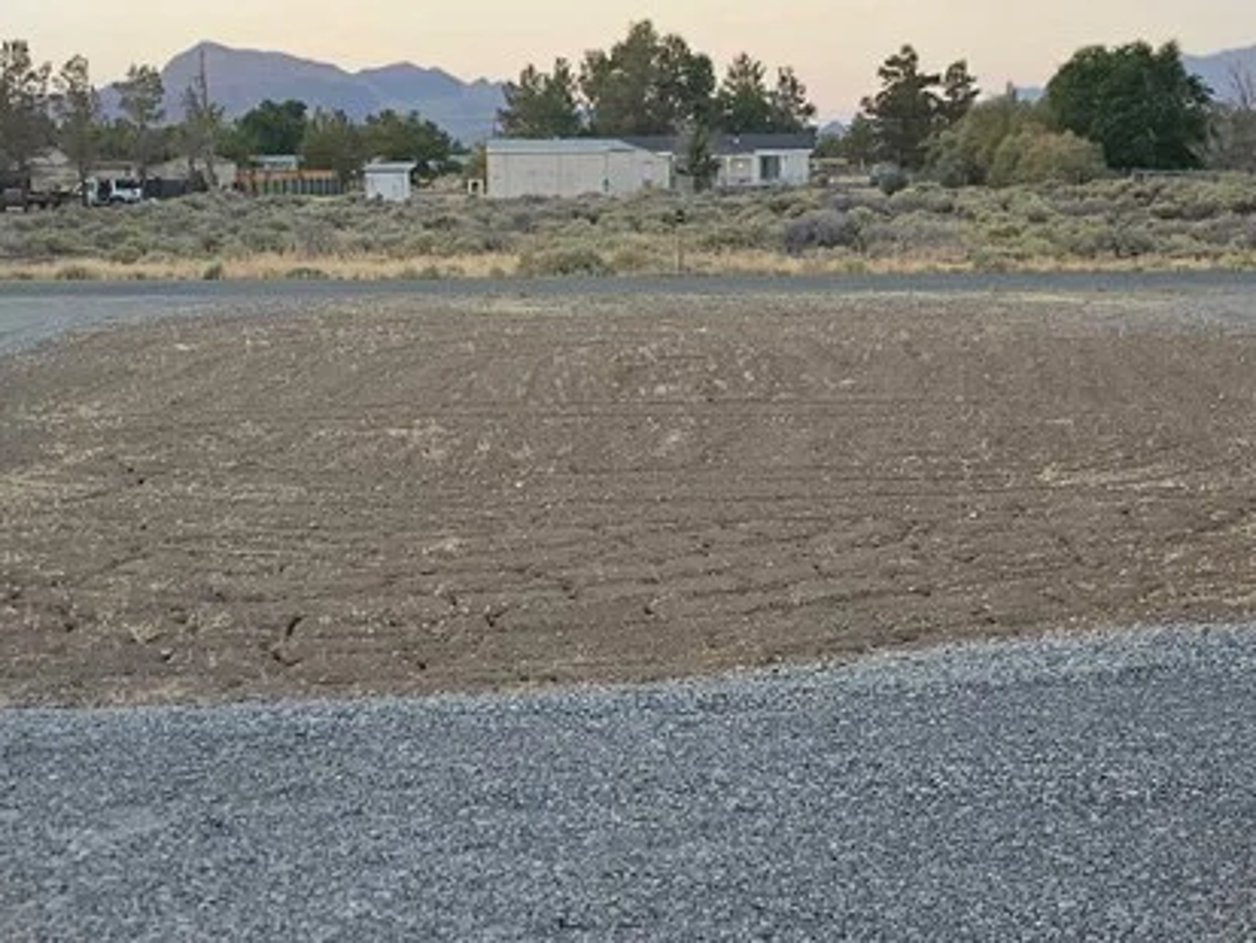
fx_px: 2069
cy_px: 487
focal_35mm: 57
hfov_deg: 33.8
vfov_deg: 25.7
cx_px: 623
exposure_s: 1/120
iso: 20
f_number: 1.7
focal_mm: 6.3
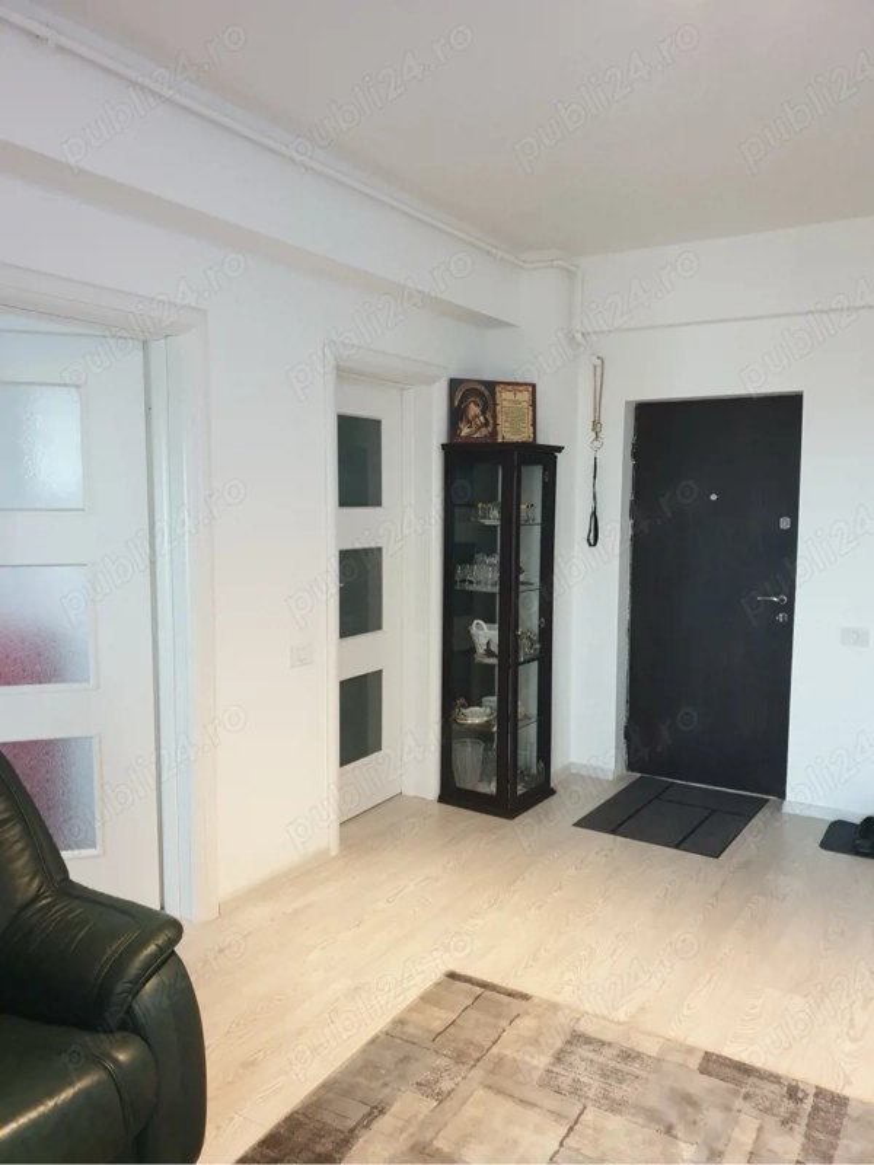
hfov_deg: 53.1
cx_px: 437
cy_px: 582
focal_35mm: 26
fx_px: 875
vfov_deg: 67.3
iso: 320
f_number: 1.5
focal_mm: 4.3
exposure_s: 1/33
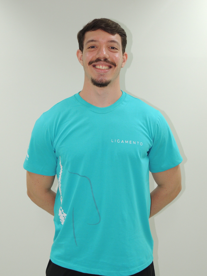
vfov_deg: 40.4
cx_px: 104
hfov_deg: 30.9
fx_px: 375
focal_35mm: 47
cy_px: 138
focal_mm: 8.3
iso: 280
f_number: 3.5
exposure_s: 1/50
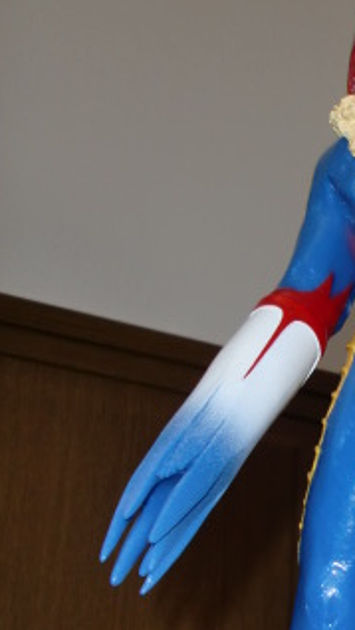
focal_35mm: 79
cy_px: 394
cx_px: 472
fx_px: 1321
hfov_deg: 14.6
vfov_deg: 26.8
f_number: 2.8
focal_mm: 6.3
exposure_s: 1/30
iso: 125
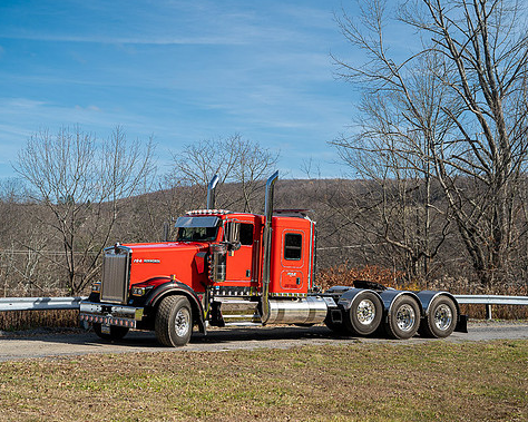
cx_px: 273
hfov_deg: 30.5
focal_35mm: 62
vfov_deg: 24.6
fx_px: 969
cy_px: 213
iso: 100
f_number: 2.8
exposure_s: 1/100
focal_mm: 54
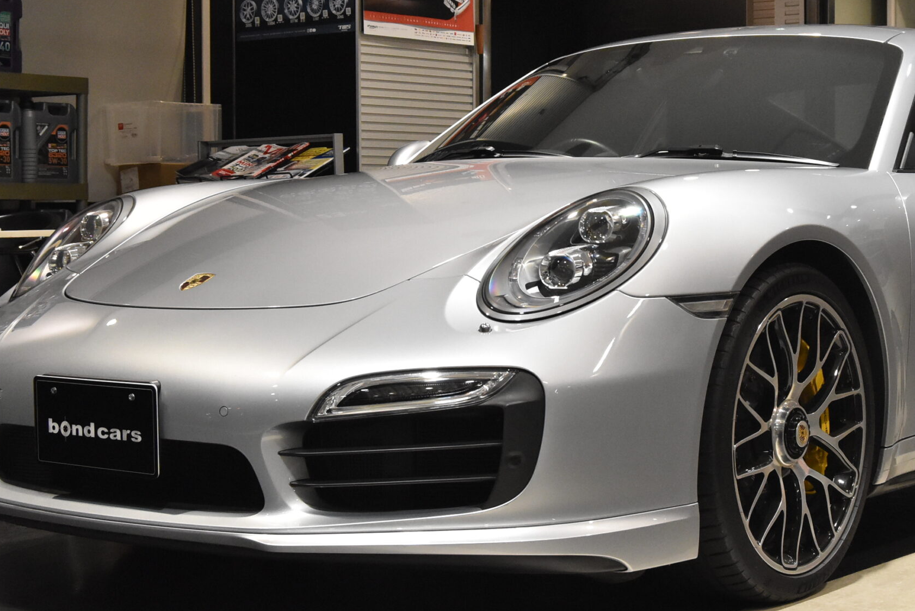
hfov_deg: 28.4
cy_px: 274
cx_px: 593
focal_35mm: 71
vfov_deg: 19.3
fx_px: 1800
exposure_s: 1/50
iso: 3200
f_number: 8
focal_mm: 31
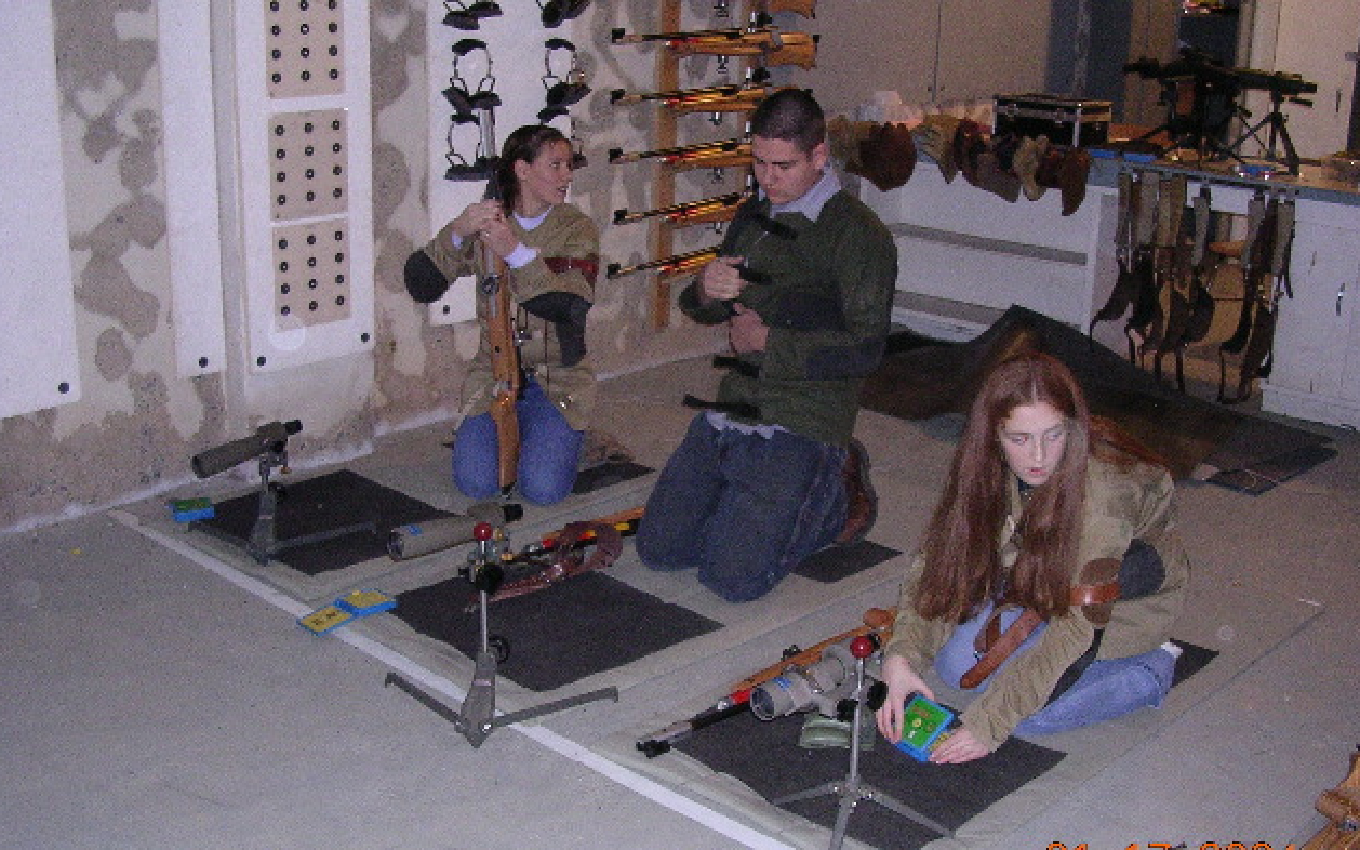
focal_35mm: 41
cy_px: 450
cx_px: 677
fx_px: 1520
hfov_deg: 48.2
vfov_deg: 31.2
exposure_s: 1/60.1
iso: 400
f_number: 2.8
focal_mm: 5.8
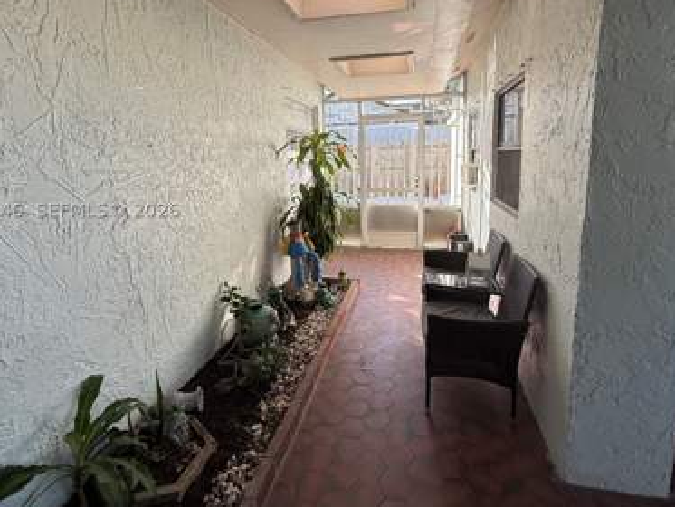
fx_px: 351
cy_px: 210
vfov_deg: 71.1
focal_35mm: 18
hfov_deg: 87.7
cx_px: 346
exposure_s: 1/169
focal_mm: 2.22
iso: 50
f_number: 2.2
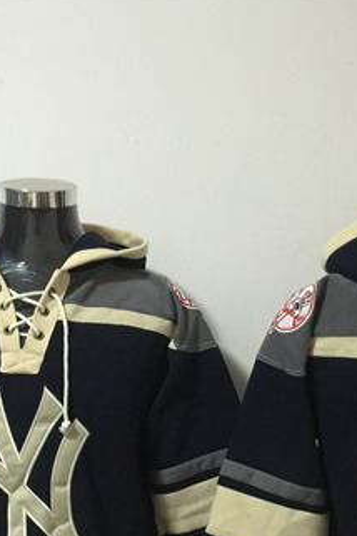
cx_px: 229
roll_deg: -1.7
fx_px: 907
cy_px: 397
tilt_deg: -0.8
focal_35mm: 61
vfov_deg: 32.3
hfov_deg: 22.2
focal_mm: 4.15
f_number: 2.2
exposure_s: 1/8
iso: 125
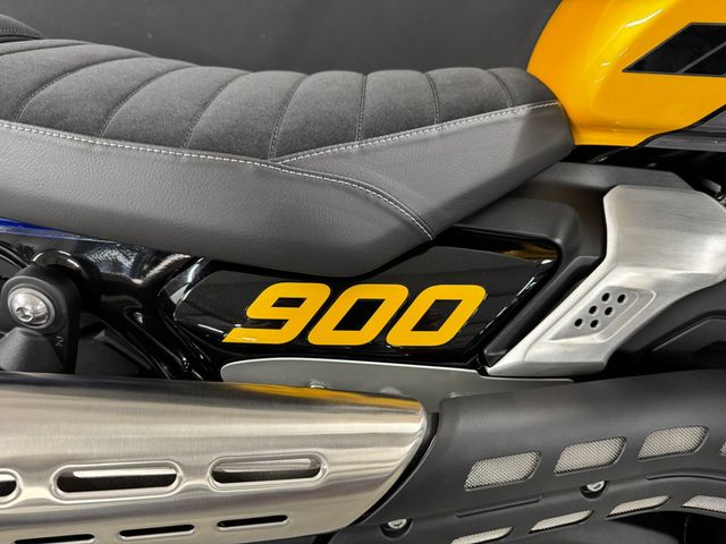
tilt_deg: -39.2
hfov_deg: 71.6
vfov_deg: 56.8
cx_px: 363
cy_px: 272
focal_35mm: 24
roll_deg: +6.6
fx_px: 503
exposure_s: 1/50
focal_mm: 6.76
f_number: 1.78
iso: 250
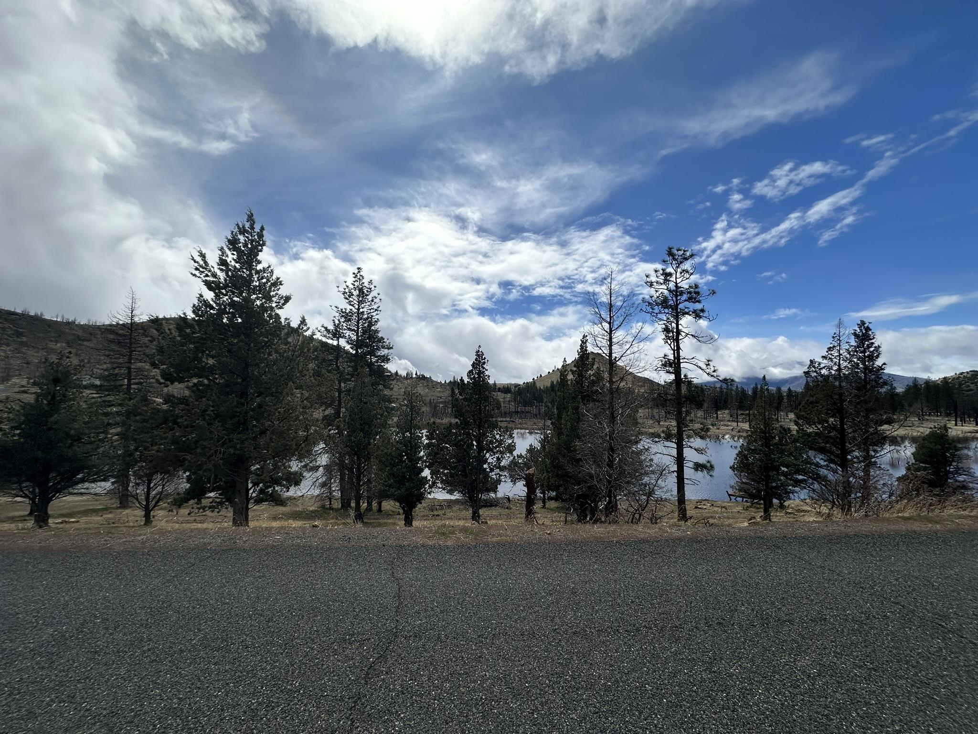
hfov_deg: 102.1
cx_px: 489
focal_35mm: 14
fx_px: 396
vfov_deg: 85.7
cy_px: 367
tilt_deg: +5.4
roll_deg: -0.3
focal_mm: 2.22
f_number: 2.2
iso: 50
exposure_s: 1/6897
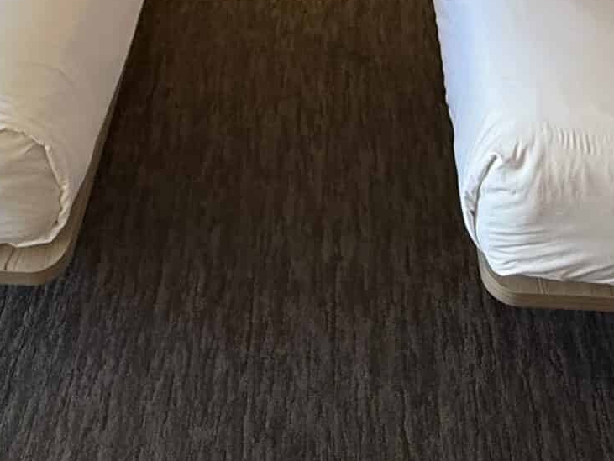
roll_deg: -0.3
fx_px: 870
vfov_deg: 24.0
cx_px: 301
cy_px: -214
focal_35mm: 49
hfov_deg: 38.9
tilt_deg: -28.3
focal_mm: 2.22
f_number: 2.2
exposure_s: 1/60
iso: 200
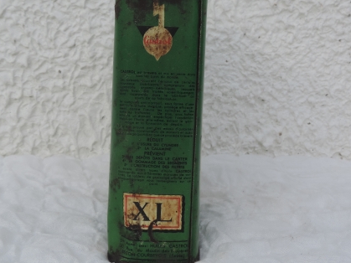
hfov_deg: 43.8
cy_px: 92
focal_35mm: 43
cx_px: 167
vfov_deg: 33.3
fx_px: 436
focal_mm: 5.3
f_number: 3.1
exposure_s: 1/320
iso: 80
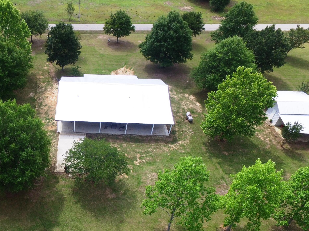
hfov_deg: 53.8
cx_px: 71
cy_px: 155
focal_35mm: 32
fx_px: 286
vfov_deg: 43.5
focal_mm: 3.61
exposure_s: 1/803
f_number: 2.8
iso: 100
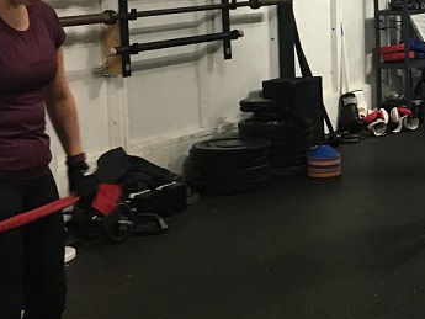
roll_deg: +0.1
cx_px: 469
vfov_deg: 15.5
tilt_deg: -7.6
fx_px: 1167
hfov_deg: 19.7
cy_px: 87
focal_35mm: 95
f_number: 2.2
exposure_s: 1/25
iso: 200
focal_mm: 4.15
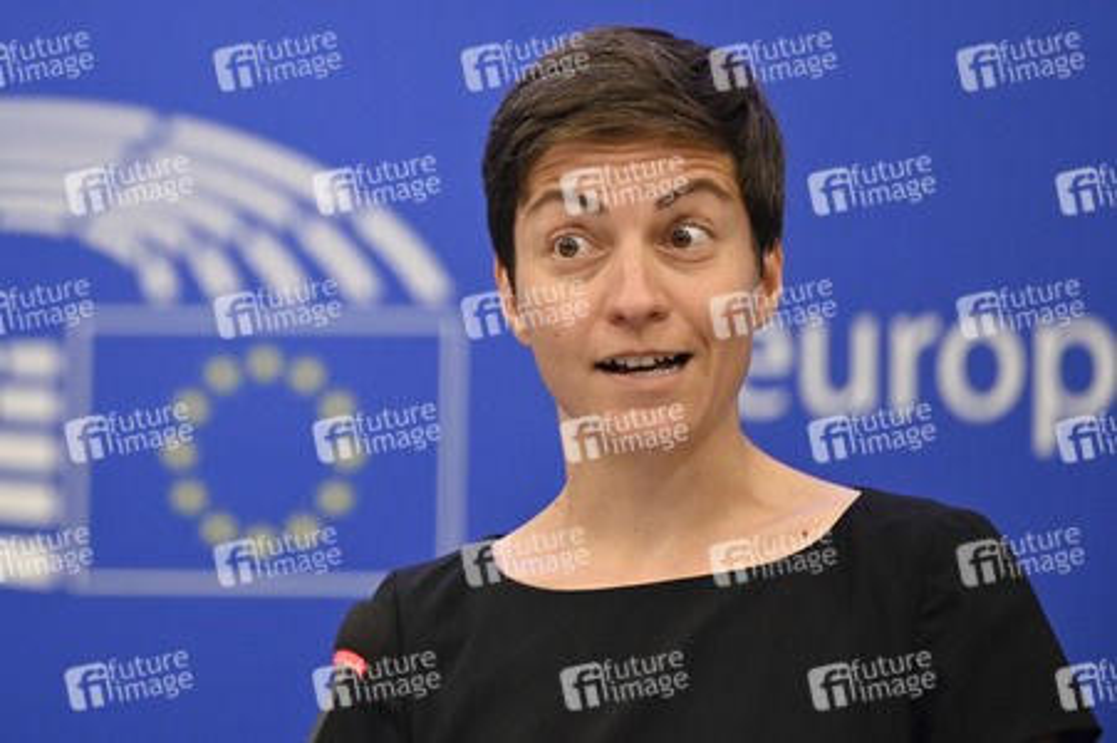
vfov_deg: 6.9
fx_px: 6201
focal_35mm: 200
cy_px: 372
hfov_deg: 10.3
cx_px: 558
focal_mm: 200
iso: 1600
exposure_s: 1/320
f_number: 2.8
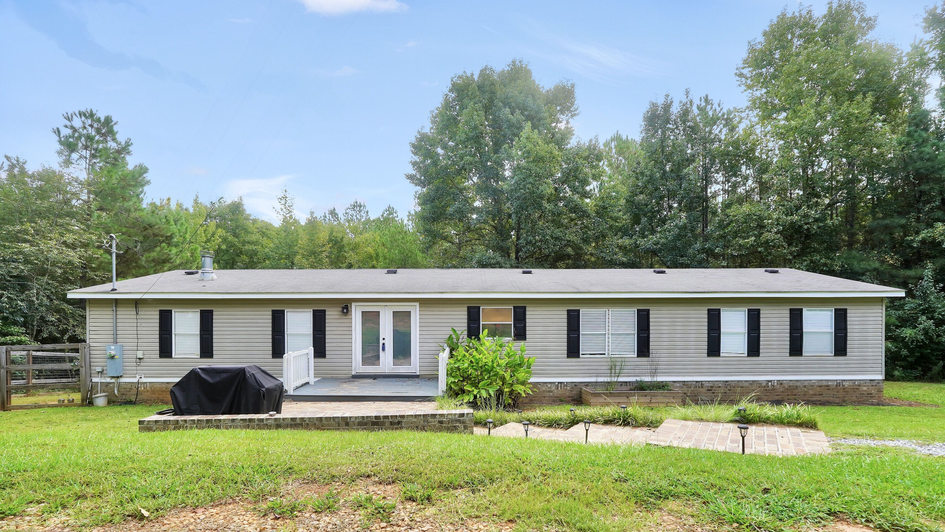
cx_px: 479
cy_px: 318
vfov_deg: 64.0
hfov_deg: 96.6
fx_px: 421
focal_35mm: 17
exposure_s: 1/100
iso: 100
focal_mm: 10.5
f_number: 6.3
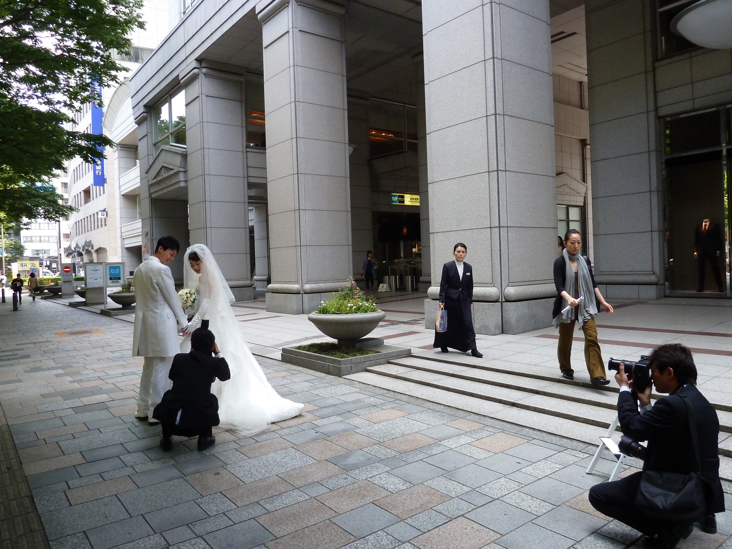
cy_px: 274
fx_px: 529
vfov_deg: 54.9
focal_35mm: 25
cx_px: 366
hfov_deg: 69.4
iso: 200
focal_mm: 4.1
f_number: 3.3
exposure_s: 1/250
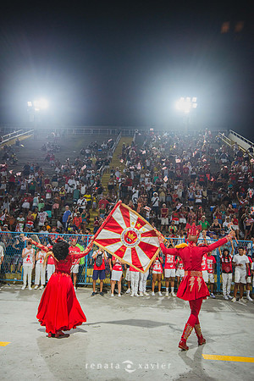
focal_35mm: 28
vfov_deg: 65.5
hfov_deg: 46.4
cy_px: 190
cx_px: 127
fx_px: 296
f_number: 4
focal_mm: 28
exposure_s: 1/320
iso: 1600
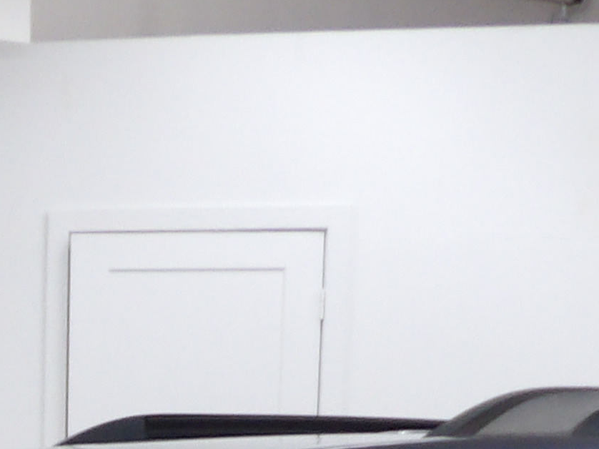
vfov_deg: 9.6
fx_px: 2283
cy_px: 1182
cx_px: -99
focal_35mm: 132
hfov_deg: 14.5
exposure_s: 1/33
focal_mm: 4.3
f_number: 3.2
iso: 160
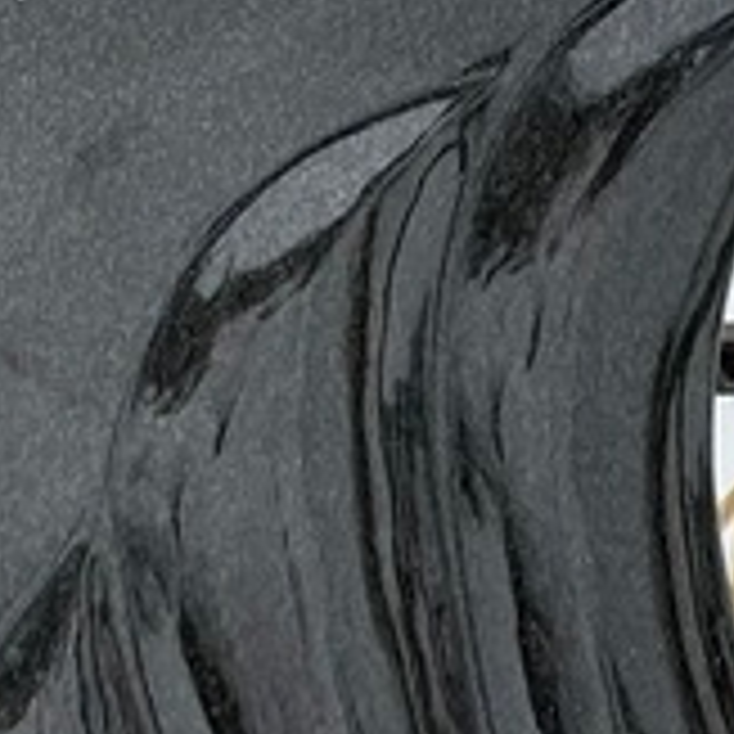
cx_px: -356
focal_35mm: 335
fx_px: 8037
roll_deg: +0.3
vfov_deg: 5.2
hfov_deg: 5.2
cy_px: -531
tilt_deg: -17.7
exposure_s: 1/99
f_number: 2.8
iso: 80
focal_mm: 9
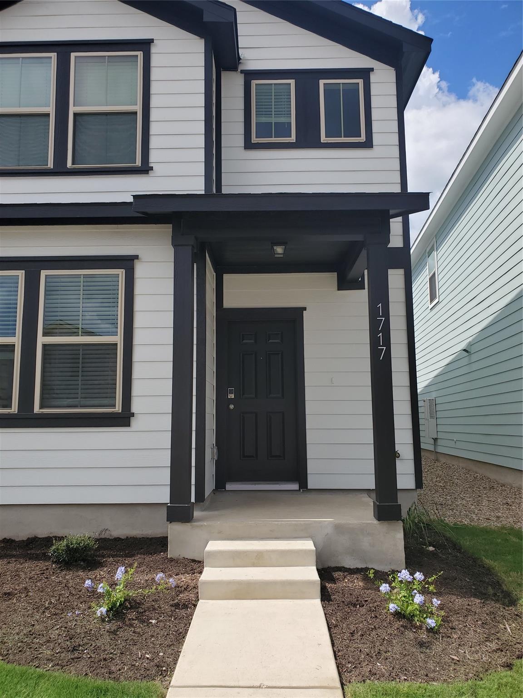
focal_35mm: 26
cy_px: 349
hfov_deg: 53.1
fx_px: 524
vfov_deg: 67.3
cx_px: 262
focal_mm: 4.3
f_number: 2.4
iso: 50
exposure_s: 1/1838
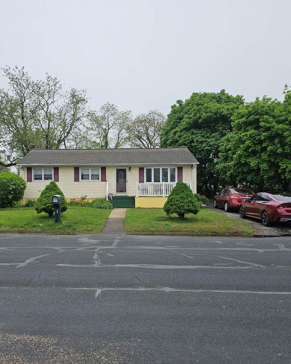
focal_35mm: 30
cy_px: 182
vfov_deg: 58.8
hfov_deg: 48.0
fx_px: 323
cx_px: 109
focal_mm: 6.3
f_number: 1.7
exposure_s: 1/216
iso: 10
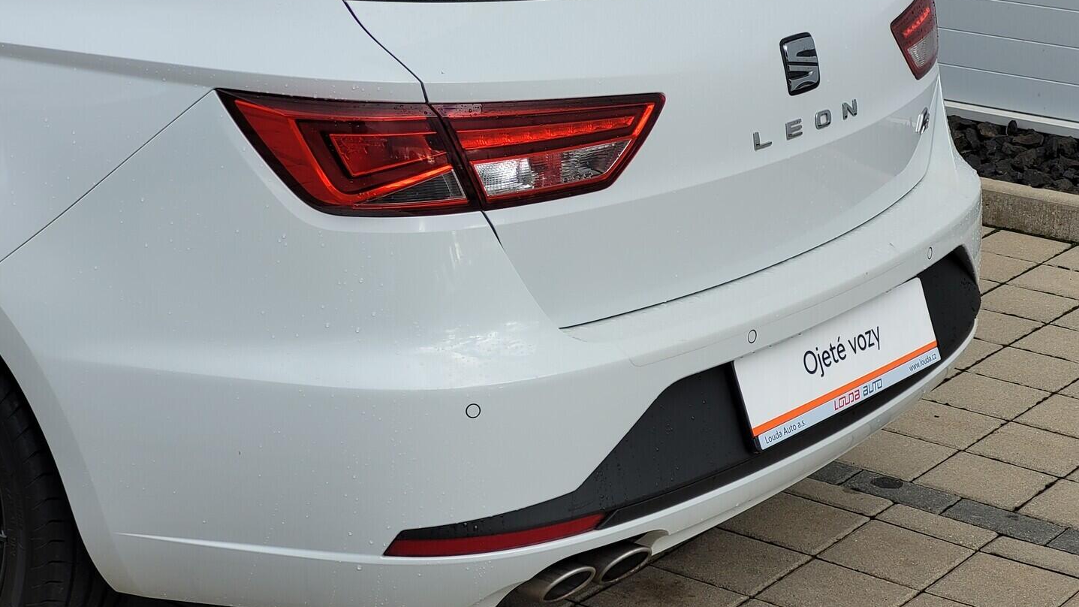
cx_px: 539
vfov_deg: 14.6
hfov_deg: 25.6
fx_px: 2374
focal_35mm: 83
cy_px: 275
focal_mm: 7.12
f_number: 2.4
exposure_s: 1/367
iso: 25
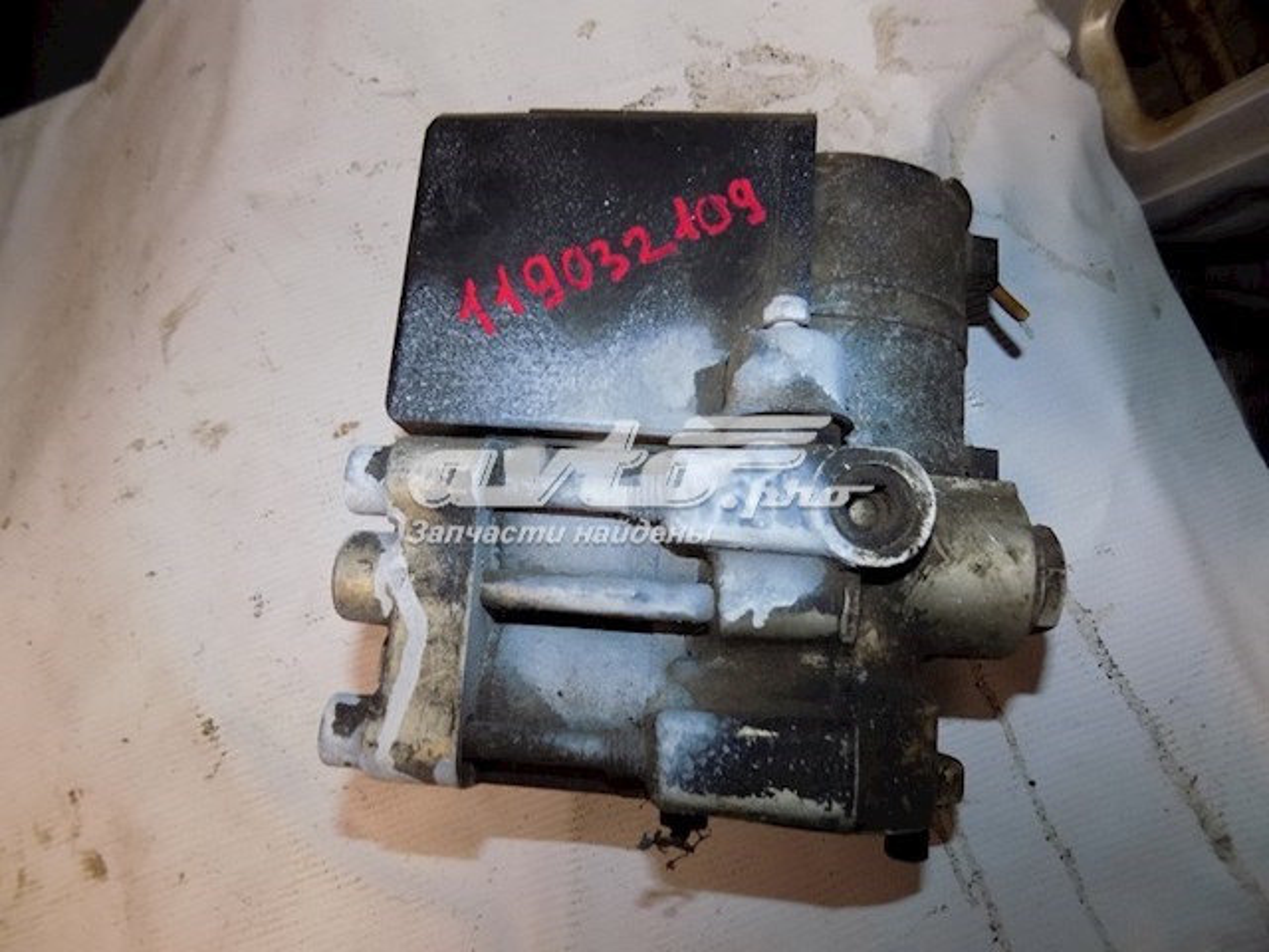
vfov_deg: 58.9
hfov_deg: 73.9
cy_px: 476
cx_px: 634
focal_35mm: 23
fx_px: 843
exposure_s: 1/30
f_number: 3.1
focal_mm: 4
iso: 200
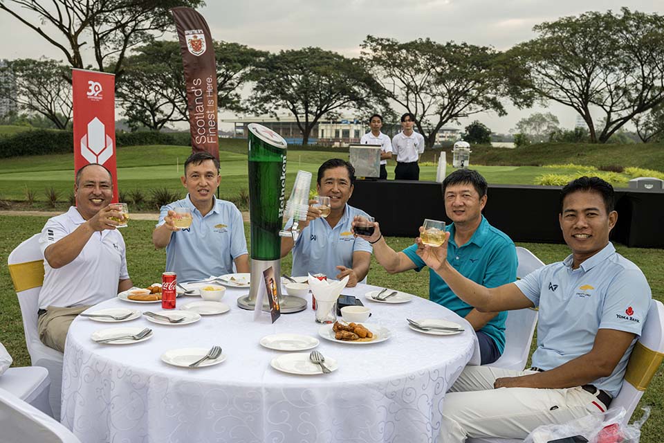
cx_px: 332
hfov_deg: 57.2
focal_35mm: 33
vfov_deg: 40.0
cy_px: 222
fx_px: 609
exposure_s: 1/200
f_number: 5.6
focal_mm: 33
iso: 1250
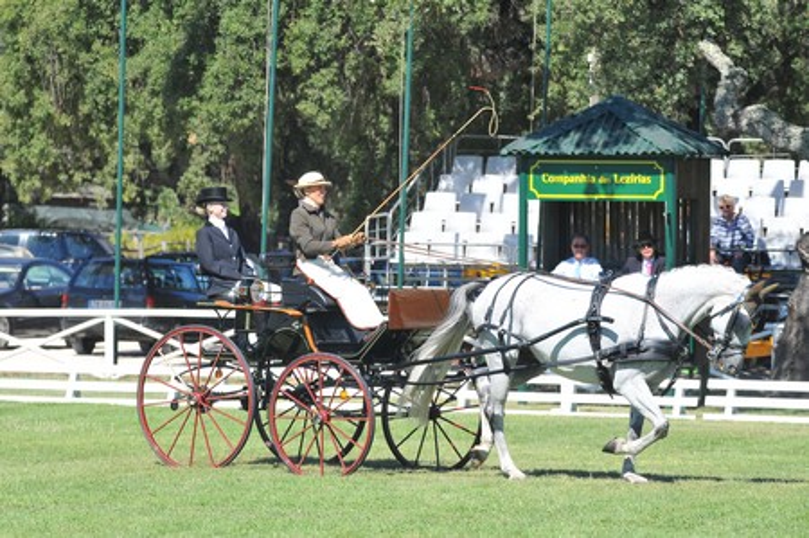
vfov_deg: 6.1
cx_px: 404
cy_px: 269
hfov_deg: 9.2
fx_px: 5051
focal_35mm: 225
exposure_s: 1/800
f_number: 5.6
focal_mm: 150
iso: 400
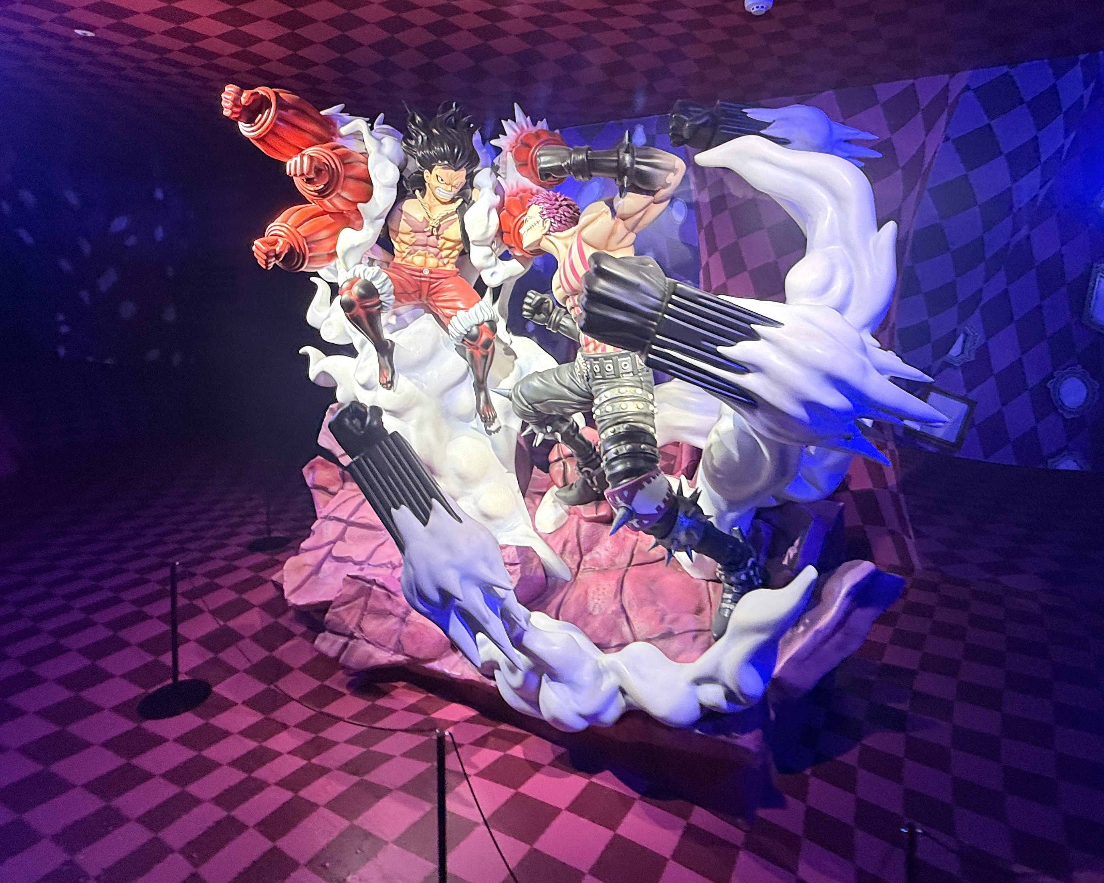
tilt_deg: -10.5
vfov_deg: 67.1
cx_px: 610
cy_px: 333
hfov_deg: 80.1
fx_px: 653
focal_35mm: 20
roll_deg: -2.1
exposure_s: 1/120
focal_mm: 2.22
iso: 125
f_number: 2.2
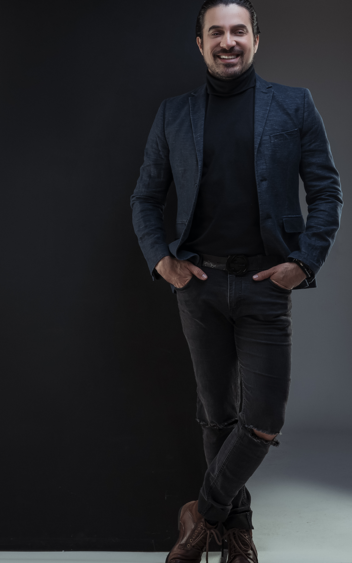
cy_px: 266
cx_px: 202
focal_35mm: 63
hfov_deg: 20.6
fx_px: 967
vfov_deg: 32.5
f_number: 16
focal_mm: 50
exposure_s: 1/200
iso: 80
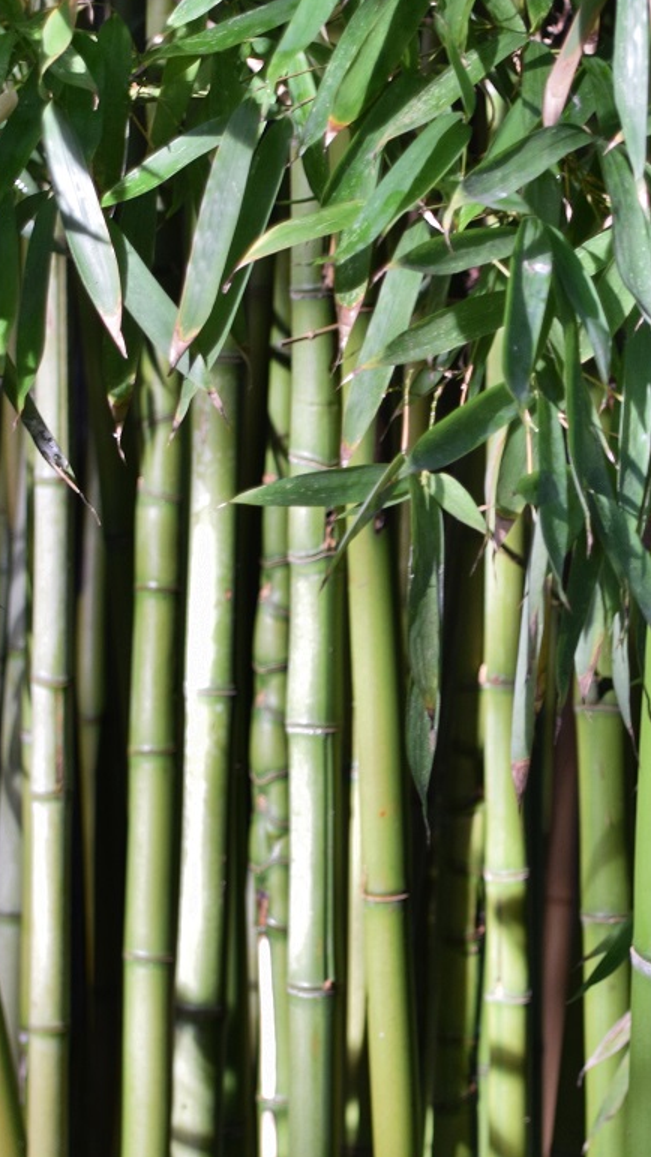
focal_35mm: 116
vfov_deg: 18.4
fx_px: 3561
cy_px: 742
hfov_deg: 10.4
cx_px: 346
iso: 400
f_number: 4.5
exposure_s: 1/80
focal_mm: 38
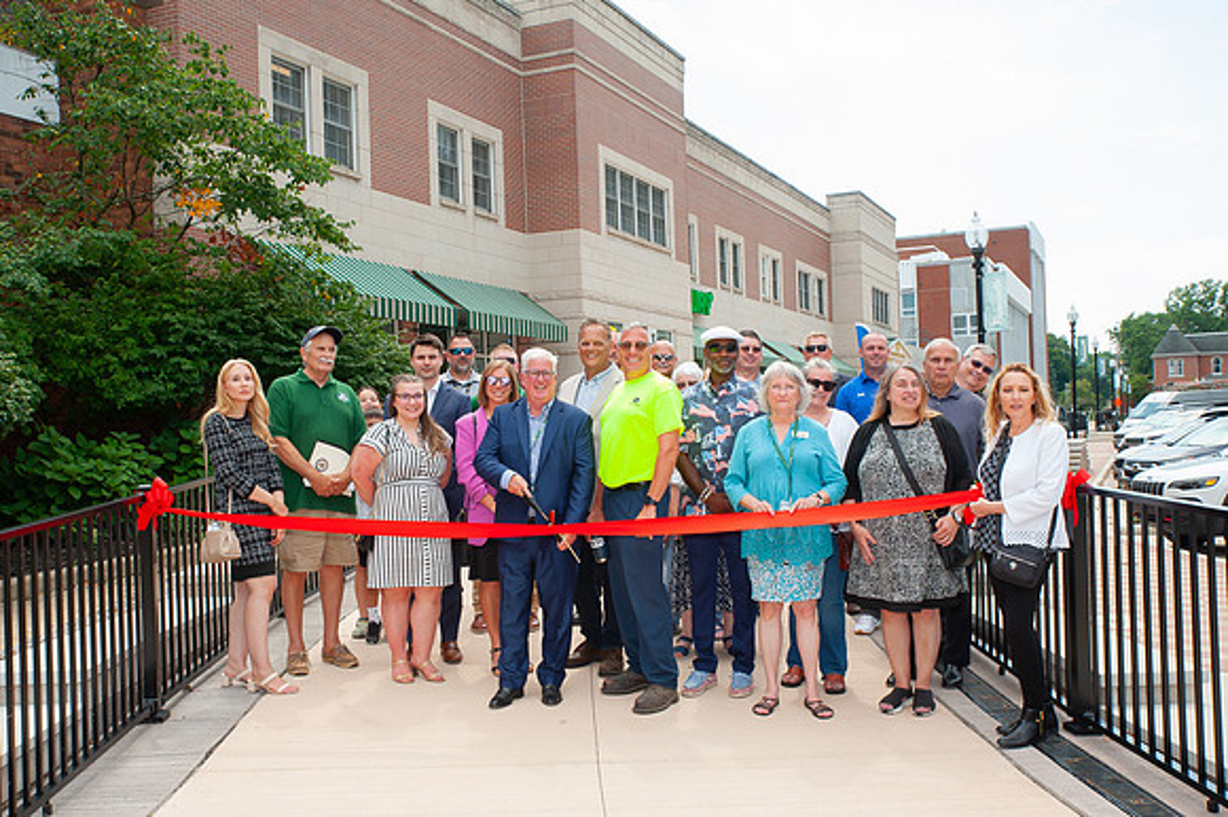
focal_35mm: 37
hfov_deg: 51.4
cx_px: 582
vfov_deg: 35.6
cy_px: 420
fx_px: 1274
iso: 400
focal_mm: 35
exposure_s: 1/200
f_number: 13
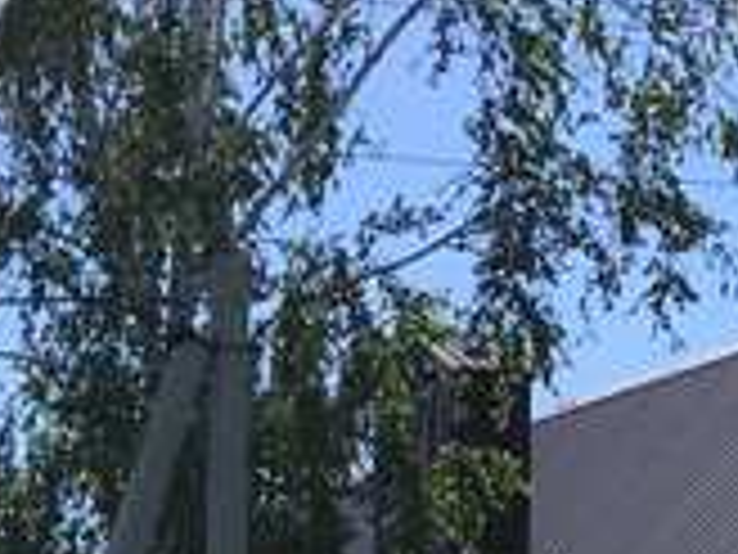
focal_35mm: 181
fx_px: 3859
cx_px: -216
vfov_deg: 7.4
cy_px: 1549
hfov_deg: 10.7
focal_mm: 4.15
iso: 25
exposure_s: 1/1637
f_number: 2.2
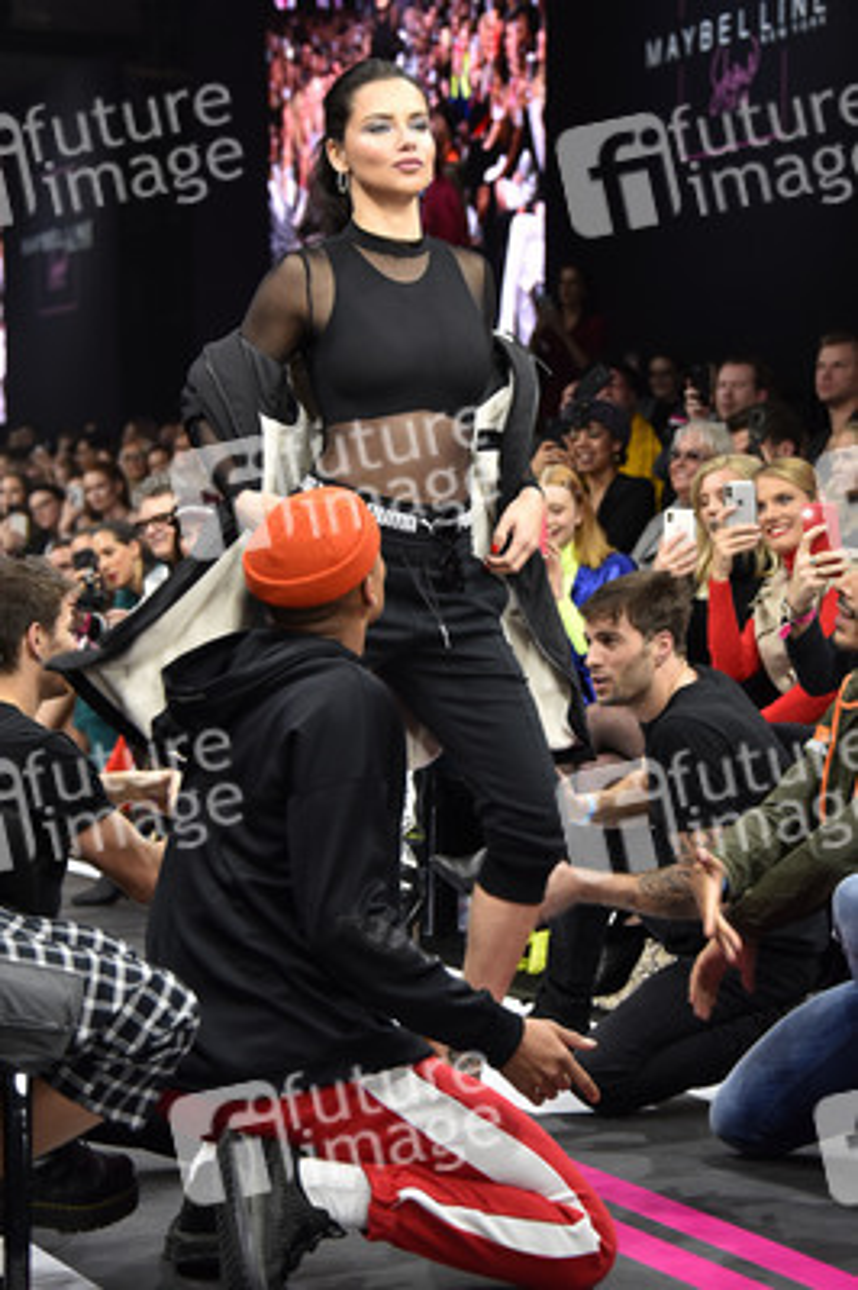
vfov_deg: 20.8
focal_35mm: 98
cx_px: 429
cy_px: 645
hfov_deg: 13.9
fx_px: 3509
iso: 1600
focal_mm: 98
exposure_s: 1/160
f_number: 5.6
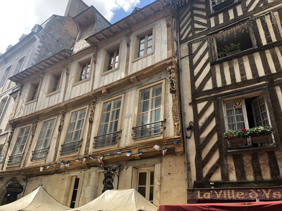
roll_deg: -3.0
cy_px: 106
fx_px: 228
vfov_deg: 49.7
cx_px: 141
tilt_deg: +28.4
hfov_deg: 63.4
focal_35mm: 28
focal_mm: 4
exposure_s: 1/486
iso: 20
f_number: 1.8
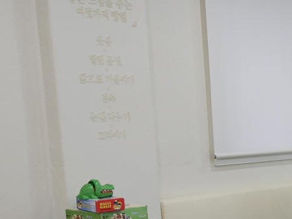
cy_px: 234
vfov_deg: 15.8
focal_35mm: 91
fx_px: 767
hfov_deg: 19.0
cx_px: 436
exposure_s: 1/120
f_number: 1.8
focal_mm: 5.4
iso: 125
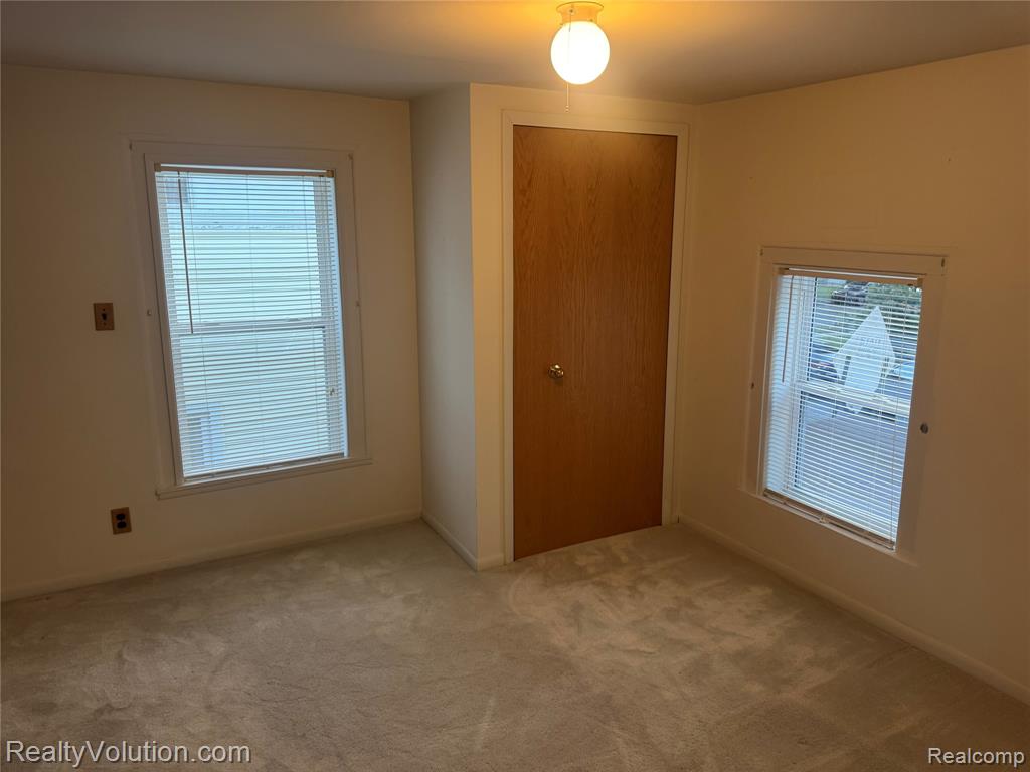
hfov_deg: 71.6
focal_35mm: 24
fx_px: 714
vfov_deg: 56.8
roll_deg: +0.4
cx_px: 515
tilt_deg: -11.2
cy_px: 386
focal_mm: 6.76
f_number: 1.78
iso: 160
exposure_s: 1/60
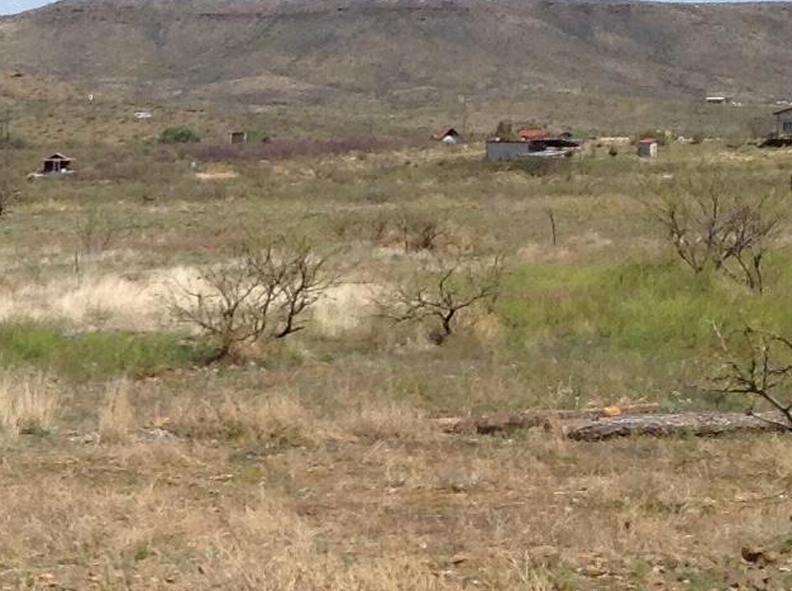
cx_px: -615
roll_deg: -2.0
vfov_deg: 10.2
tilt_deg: -4.4
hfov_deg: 12.5
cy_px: 195
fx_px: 3311
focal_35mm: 145
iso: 50
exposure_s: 1/3030
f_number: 2.4
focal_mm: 4.28
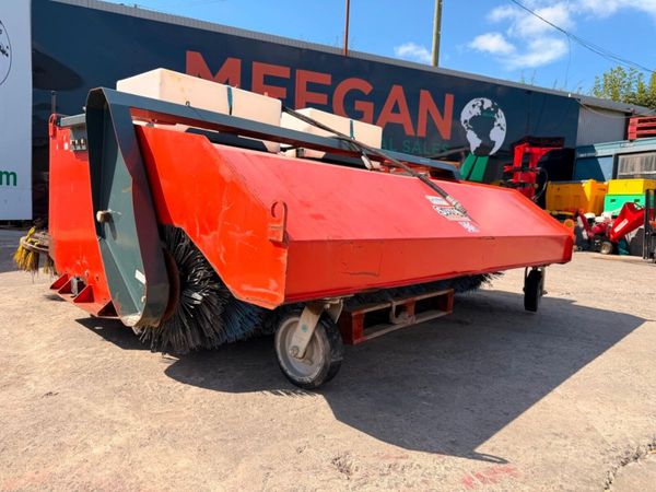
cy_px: 246
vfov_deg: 56.8
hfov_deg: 71.6
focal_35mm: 24
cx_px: 328
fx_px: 455
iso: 80
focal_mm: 6.76
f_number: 1.78
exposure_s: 1/2801
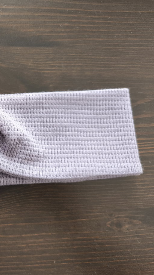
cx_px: -25
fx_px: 247
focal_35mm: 34
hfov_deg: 30.2
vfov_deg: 58.0
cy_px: 139
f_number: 1.6
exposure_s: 1/33.3
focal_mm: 6.57
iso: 640
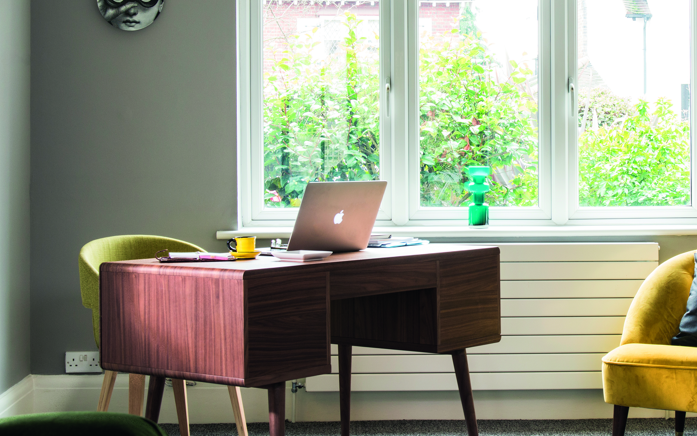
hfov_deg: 28.6
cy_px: 169
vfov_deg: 18.3
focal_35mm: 71
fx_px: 1349
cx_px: 517
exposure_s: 1/3
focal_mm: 36
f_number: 9
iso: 250
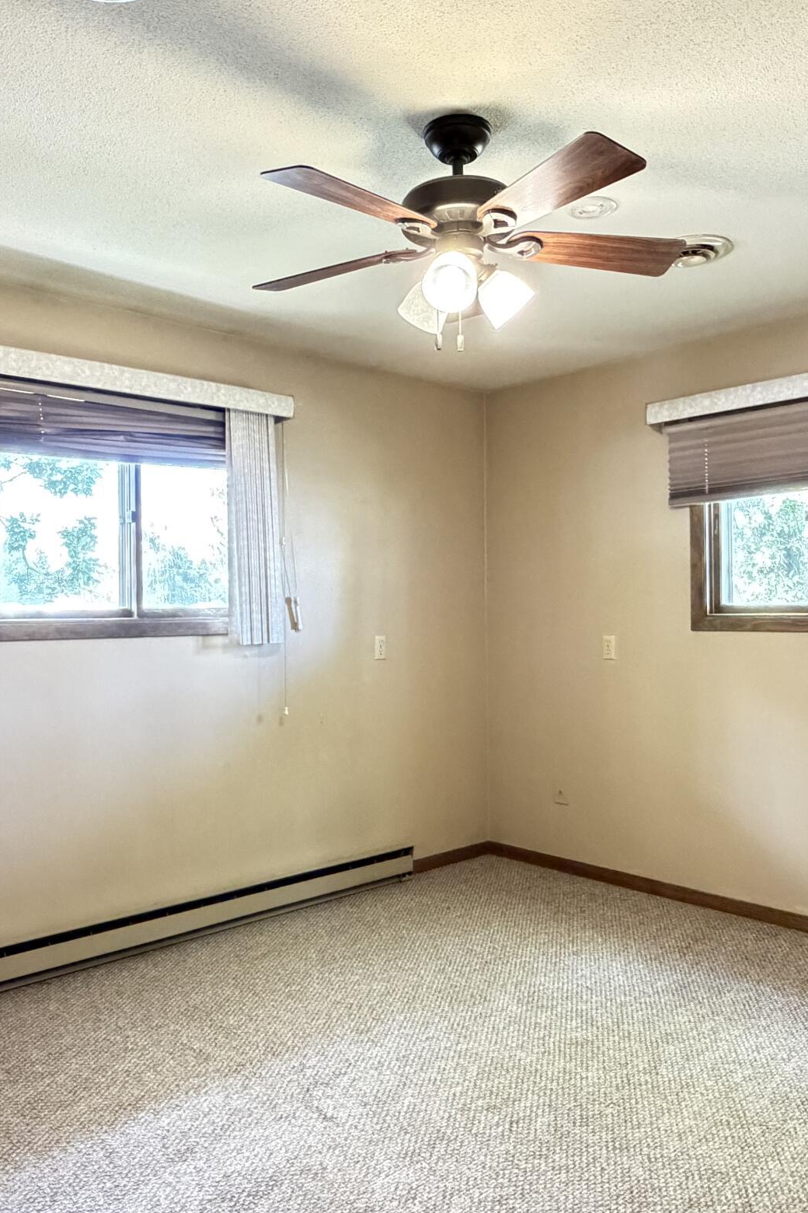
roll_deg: +0.3
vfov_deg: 65.5
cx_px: 399
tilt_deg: +0.9
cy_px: 603
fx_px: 943
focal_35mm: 28
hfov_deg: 46.4
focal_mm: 2.22
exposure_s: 1/40
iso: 1000
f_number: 2.2
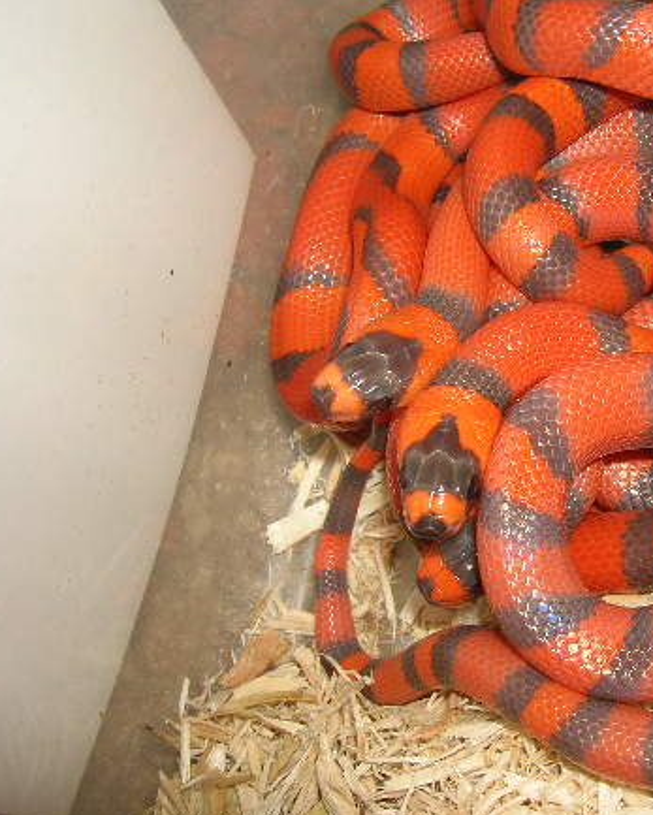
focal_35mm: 49
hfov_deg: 29.7
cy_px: 390
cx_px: 580
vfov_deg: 38.0
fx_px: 1182
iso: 50
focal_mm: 5.7
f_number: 4.9
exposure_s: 1/60.1
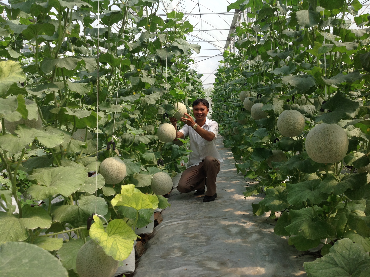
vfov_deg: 40.6
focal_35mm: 35
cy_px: 138
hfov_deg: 52.7
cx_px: 185
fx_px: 374
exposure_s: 1/719
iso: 50
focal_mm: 4.28
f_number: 2.4
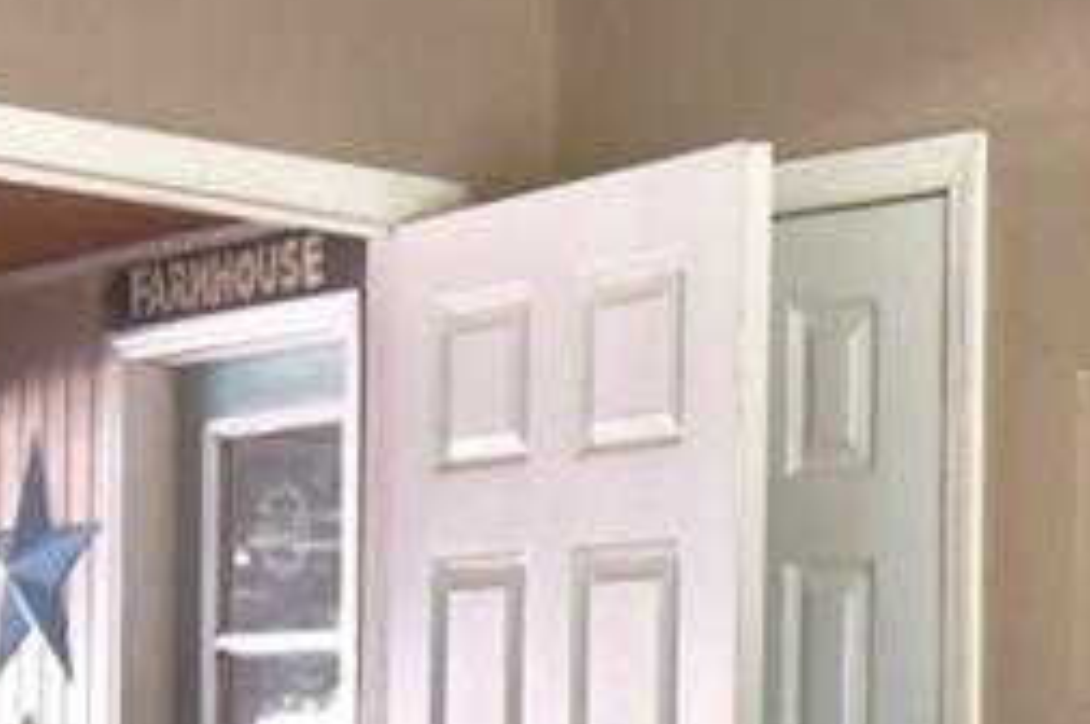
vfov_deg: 14.2
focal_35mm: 95
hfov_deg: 21.2
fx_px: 2873
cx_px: 905
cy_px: 711
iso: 400
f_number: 4.5
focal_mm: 10
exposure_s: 1/100
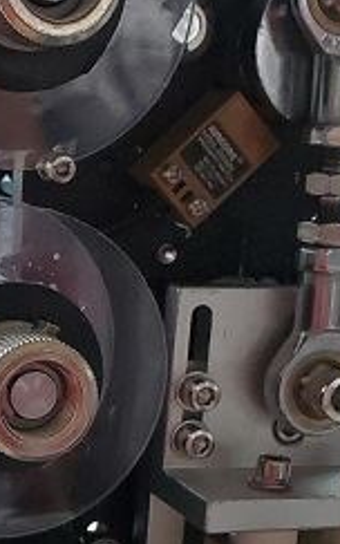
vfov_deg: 24.0
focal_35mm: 85
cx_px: 22
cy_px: 434
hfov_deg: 15.2
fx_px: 1259
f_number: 2.4
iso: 320
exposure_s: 1/84
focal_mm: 4.3
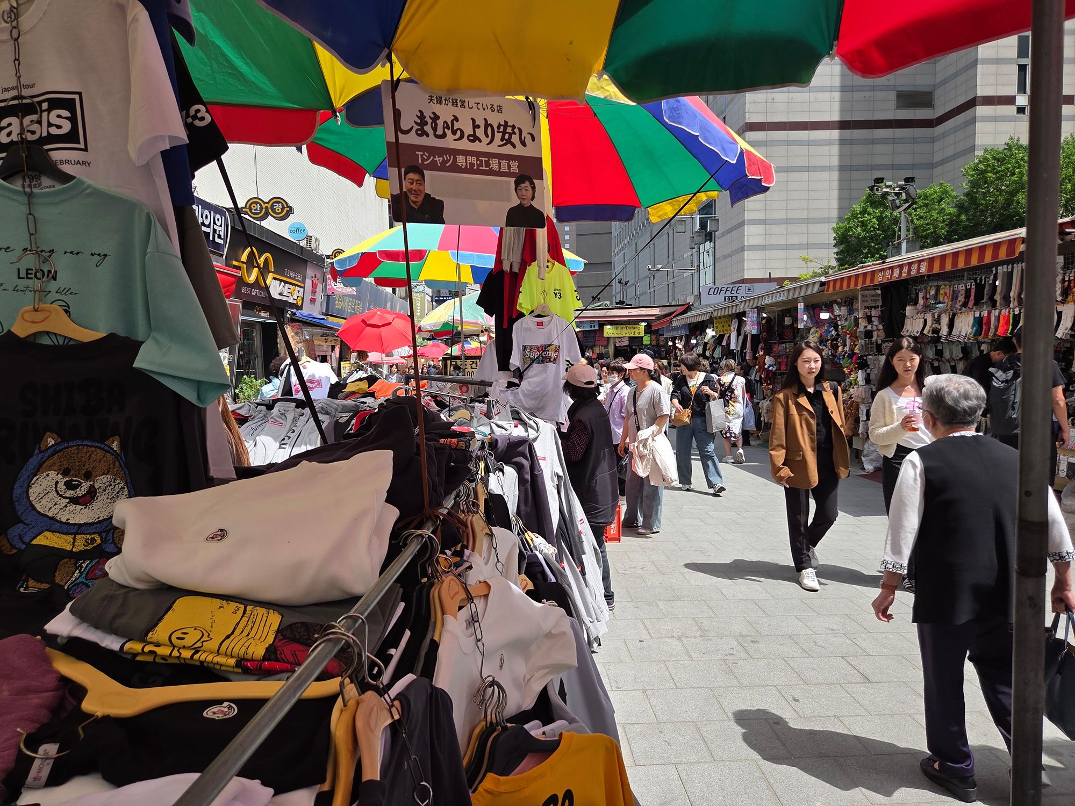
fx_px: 714
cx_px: 538
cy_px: 403
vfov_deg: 58.9
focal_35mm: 23
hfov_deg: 73.9
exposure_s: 1/3493
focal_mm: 5.4
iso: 80
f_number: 1.8
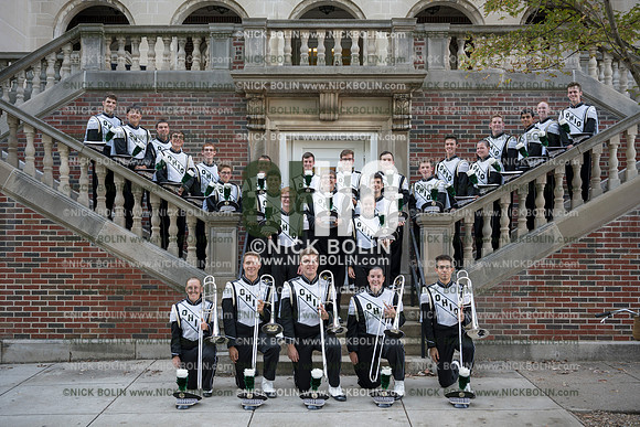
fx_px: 747
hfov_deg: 46.4
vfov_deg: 31.9
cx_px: 320
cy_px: 214
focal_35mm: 42
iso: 125
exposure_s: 1/40
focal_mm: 42
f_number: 4
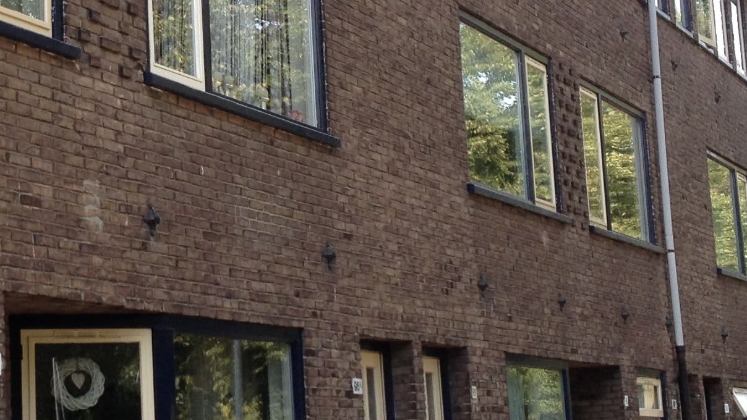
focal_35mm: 103
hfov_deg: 20.5
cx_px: 129
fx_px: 2041
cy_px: 128
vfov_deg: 11.7
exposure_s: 1/286
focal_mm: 4.3
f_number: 2.4
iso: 50
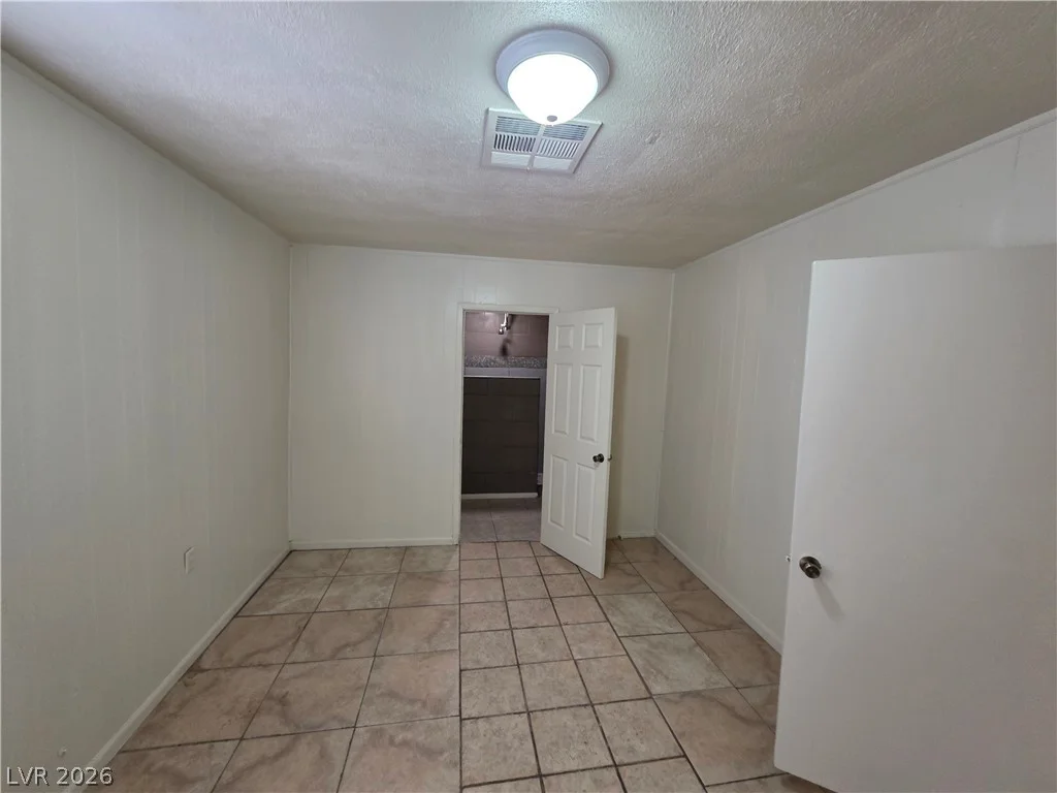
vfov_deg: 89.9
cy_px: 396
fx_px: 397
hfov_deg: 106.2
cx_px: 528
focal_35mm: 13
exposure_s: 1/60
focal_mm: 2.2
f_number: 1.9
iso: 250
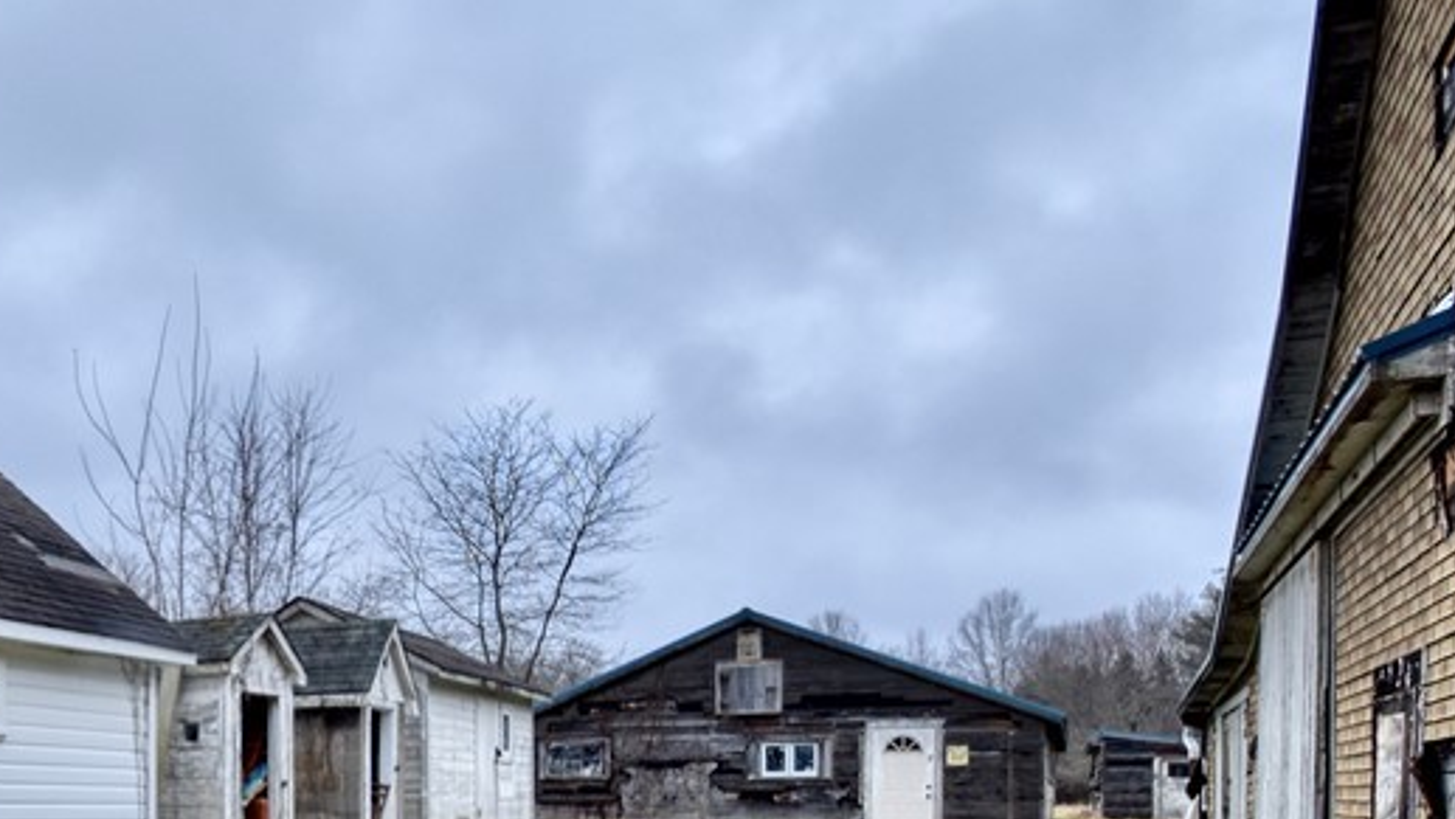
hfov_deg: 54.0
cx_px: 225
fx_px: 1273
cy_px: 782
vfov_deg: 33.2
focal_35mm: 33
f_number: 7.1
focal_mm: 10
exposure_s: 1/800
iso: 400
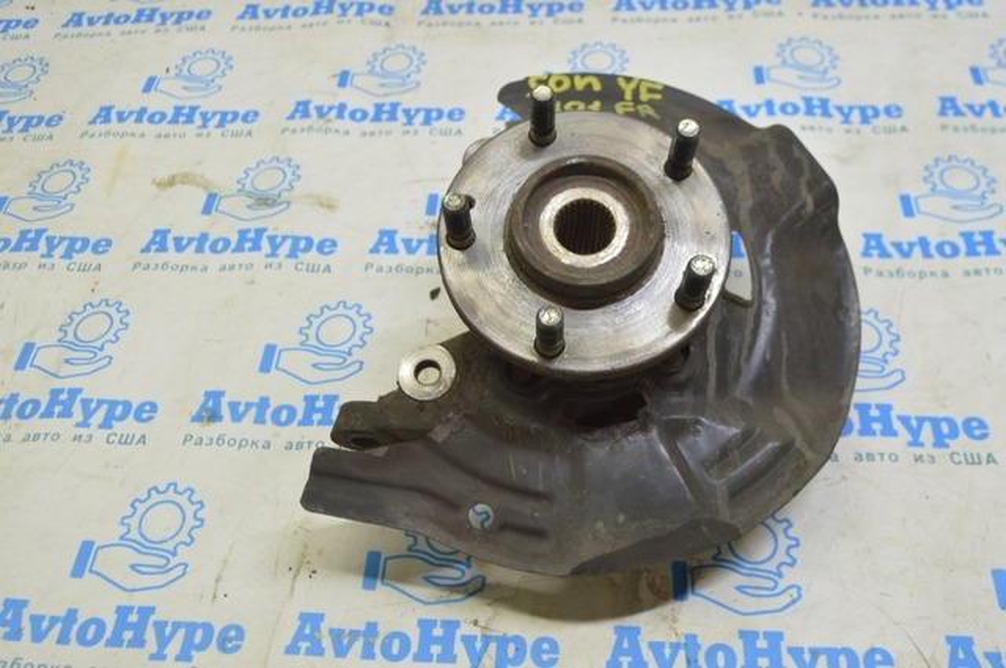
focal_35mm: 34
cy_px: 334
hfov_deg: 55.2
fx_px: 963
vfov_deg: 38.3
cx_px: 503
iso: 400
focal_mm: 23
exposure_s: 1/20
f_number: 5.6
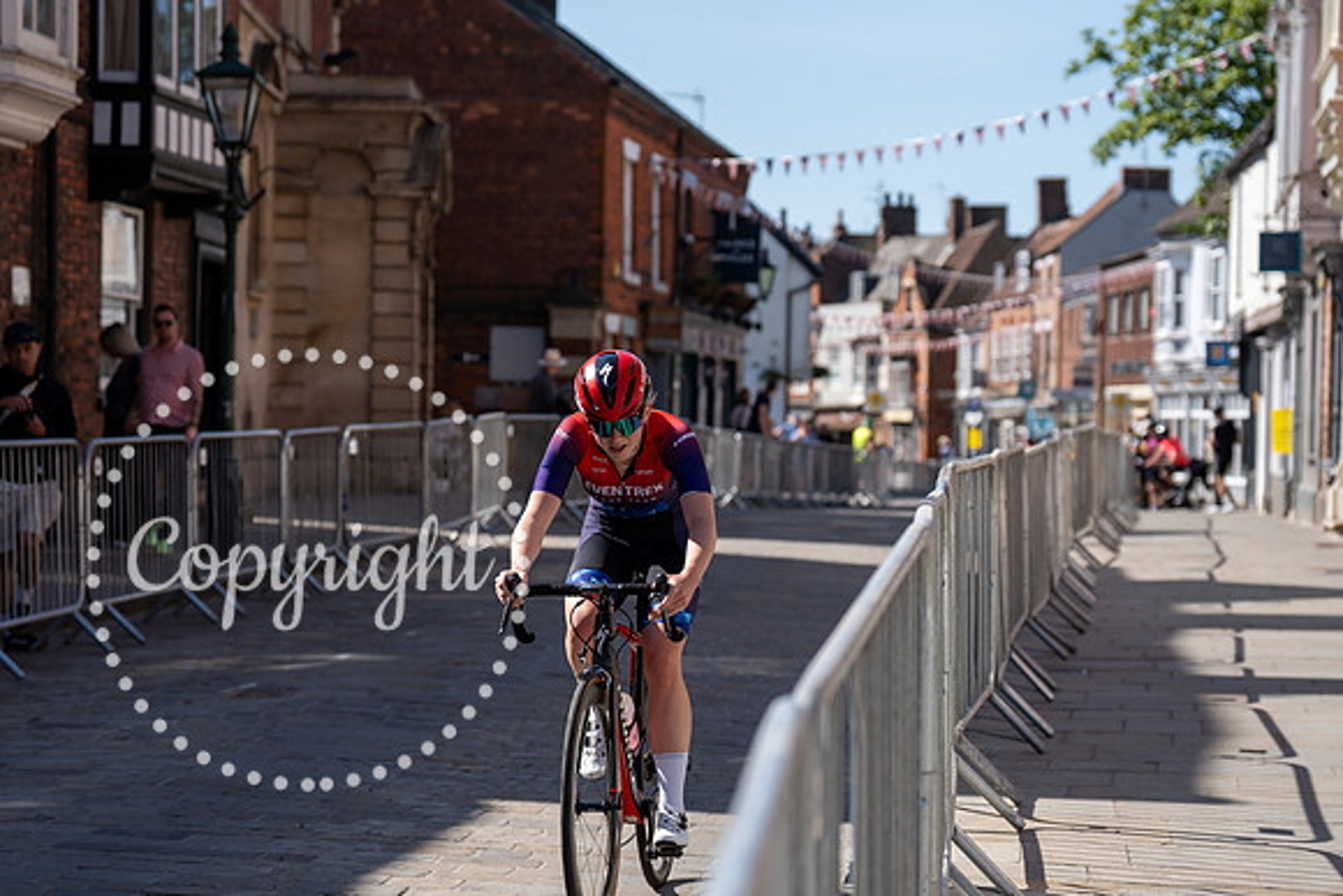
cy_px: 448
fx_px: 3172
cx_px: 672
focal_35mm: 85
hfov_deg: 23.9
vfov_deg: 16.1
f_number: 3.5
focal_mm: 85
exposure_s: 1/1000
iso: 100
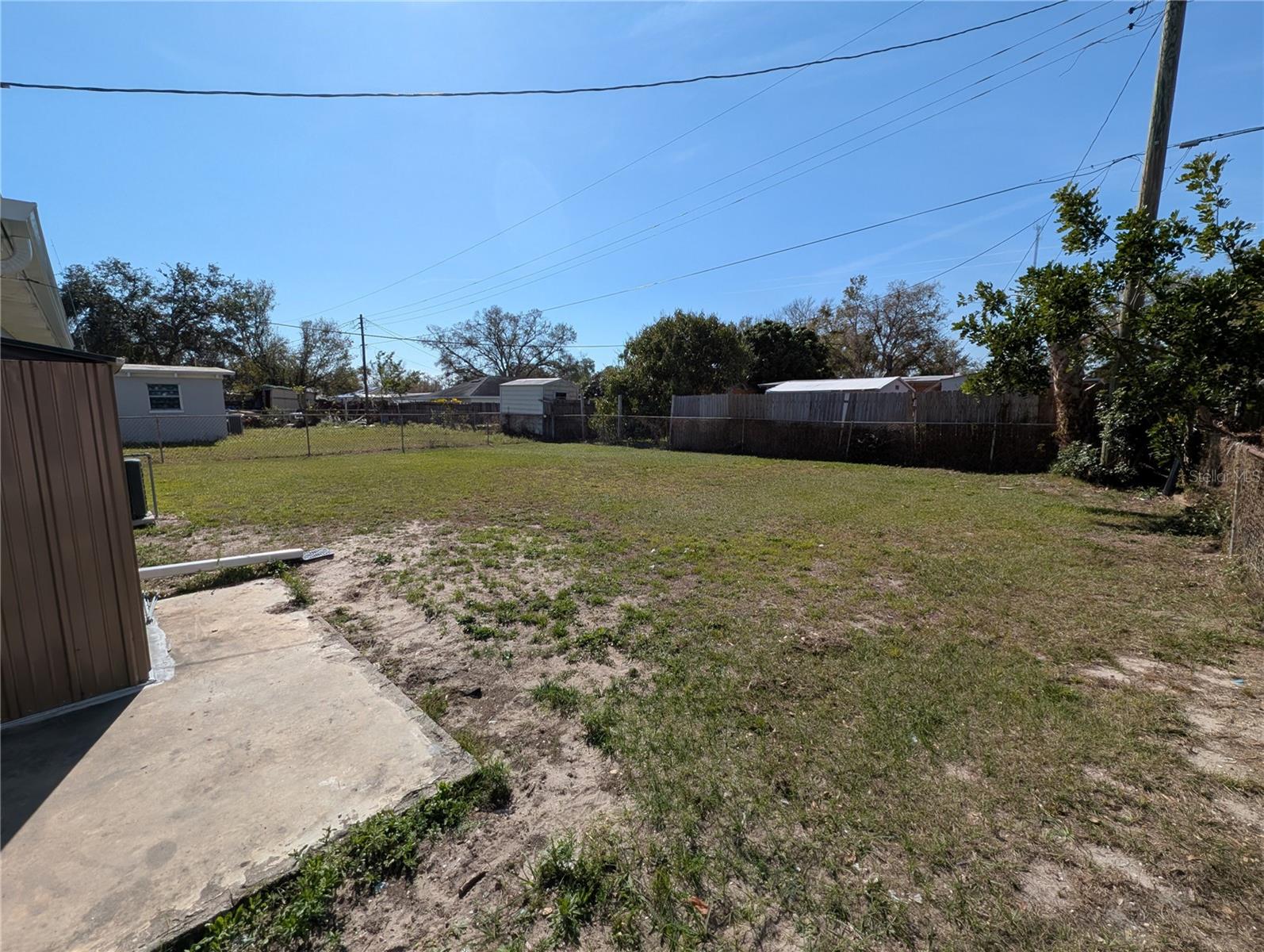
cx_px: 632
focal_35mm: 13
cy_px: 476
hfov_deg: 106.1
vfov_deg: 90.1
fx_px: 475
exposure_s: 1/2320
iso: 48
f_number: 2.2
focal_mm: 1.95
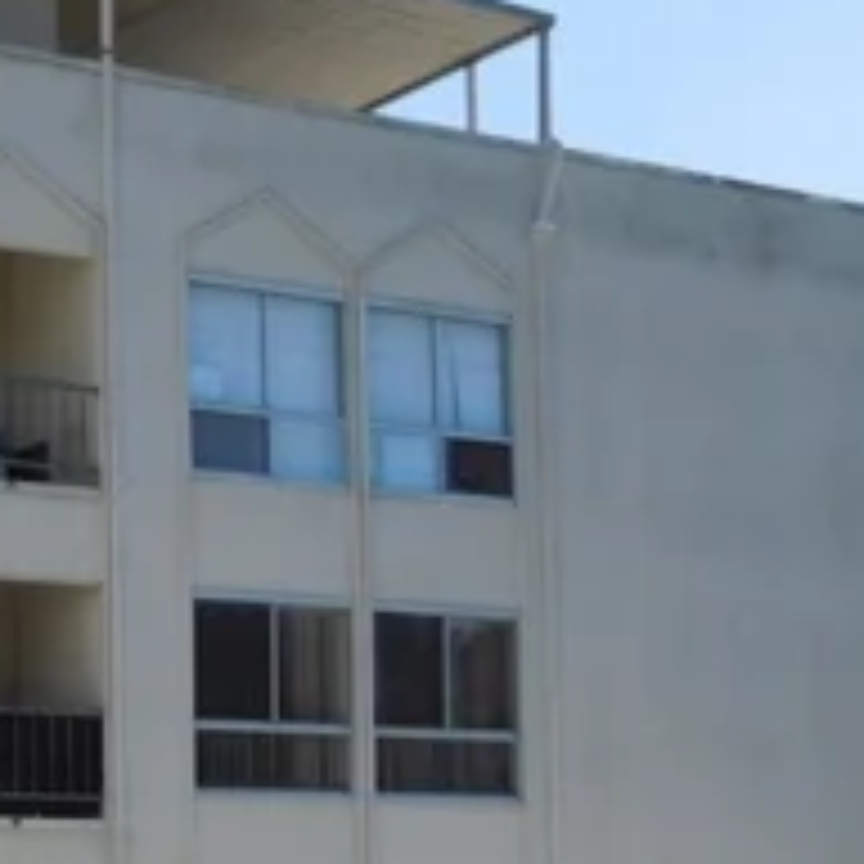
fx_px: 2429
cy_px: 778
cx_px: -56
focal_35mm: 86
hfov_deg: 19.4
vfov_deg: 19.8
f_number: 3.4
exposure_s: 1/1250
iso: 125
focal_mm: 4.5
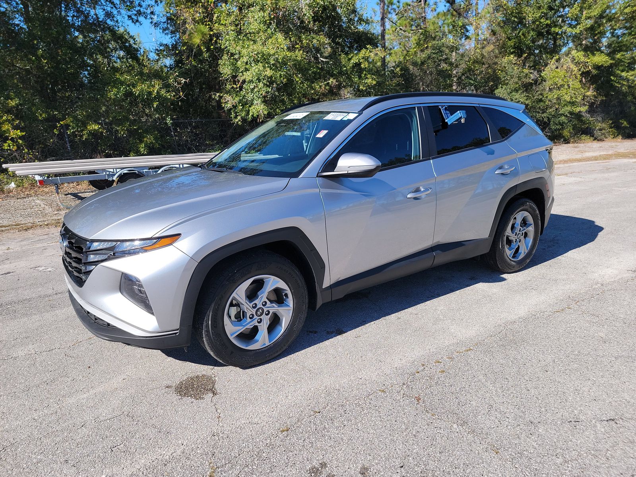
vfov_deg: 56.8
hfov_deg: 71.6
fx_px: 441
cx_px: 318
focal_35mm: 24
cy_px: 238
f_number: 1.8
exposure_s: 1/641
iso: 50
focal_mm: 6.7
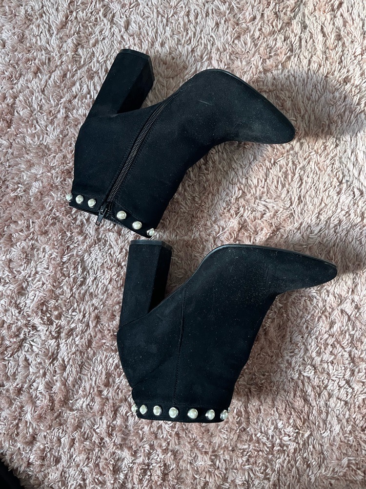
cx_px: 183
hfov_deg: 53.1
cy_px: 244
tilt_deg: -85.0
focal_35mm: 26
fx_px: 367
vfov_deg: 67.3
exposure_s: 1/60
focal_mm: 5.1
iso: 125
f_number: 1.6
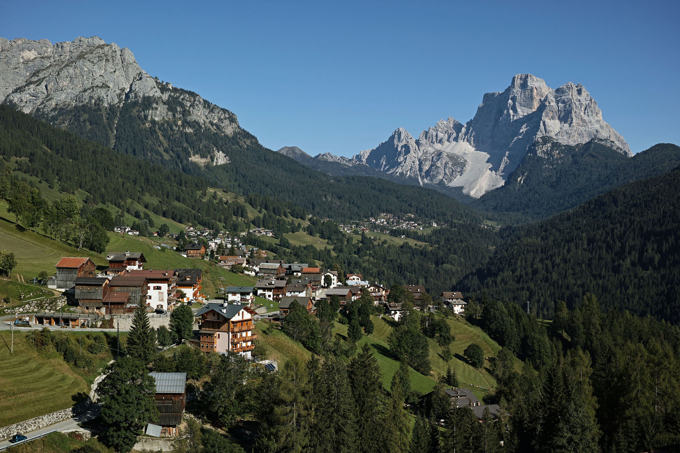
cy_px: 226
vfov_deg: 29.9
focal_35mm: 45
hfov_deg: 43.6
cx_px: 340
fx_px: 850
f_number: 5.6
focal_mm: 30
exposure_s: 1/400
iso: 100
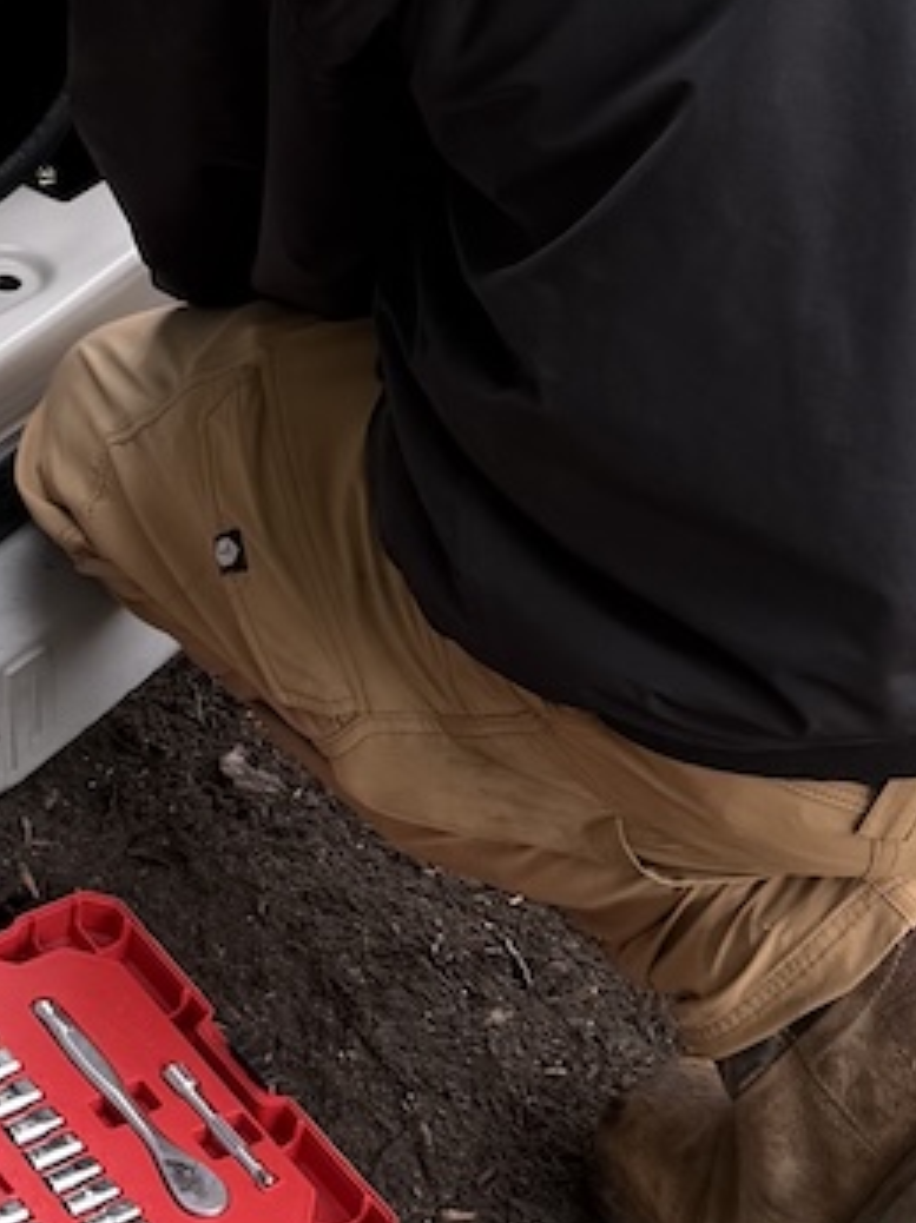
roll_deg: -2.7
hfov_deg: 12.9
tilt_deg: -31.5
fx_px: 3921
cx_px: -279
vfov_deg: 17.4
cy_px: 85
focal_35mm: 111
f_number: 1.78
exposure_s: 1/137
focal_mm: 6.76
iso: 50
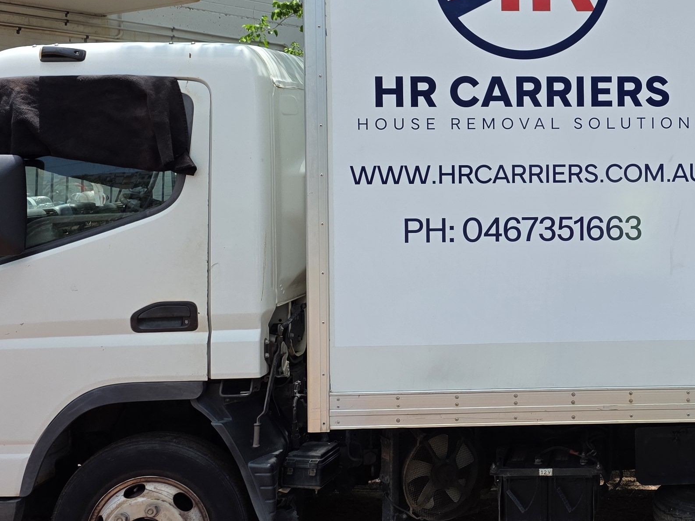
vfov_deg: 25.1
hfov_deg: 31.0
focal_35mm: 58
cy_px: 176
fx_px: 1165
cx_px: 680
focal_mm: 6.25
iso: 80
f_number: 1.7
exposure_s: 1/4057
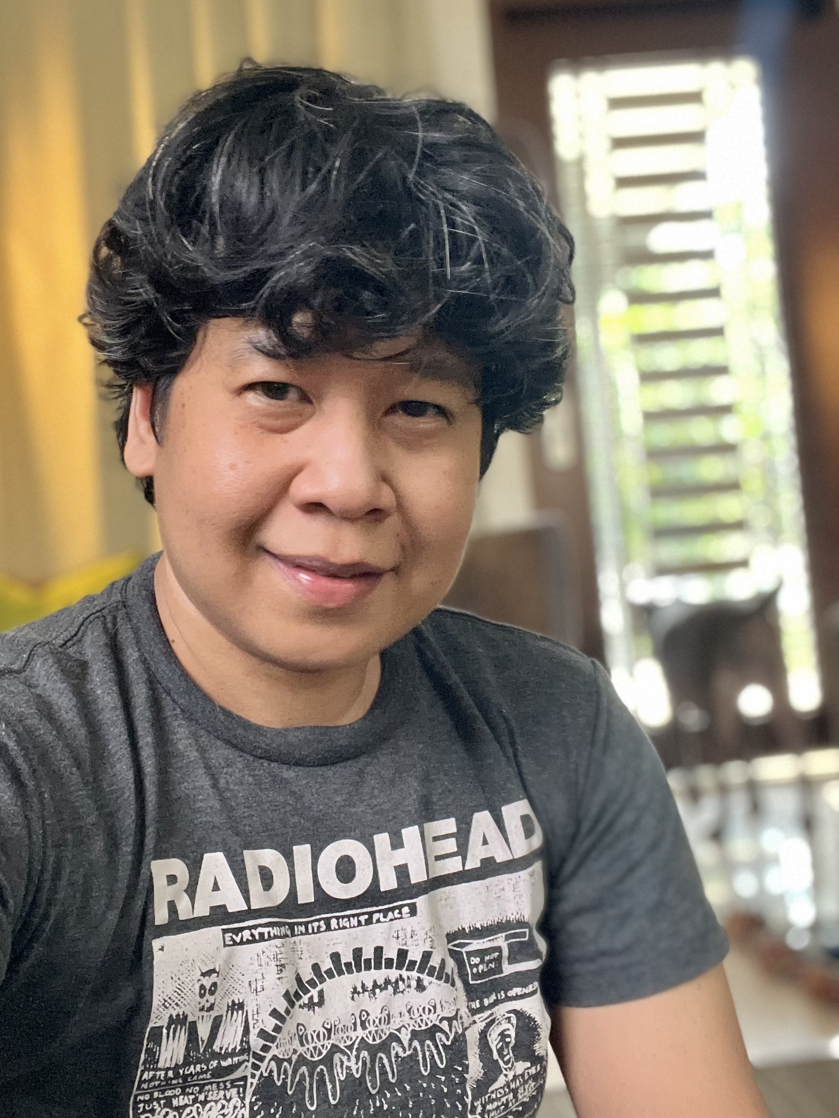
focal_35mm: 30
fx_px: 970
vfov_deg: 60.0
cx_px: 420
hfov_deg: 46.8
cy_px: 559
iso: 400
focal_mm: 2.71
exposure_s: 1/40
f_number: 2.2
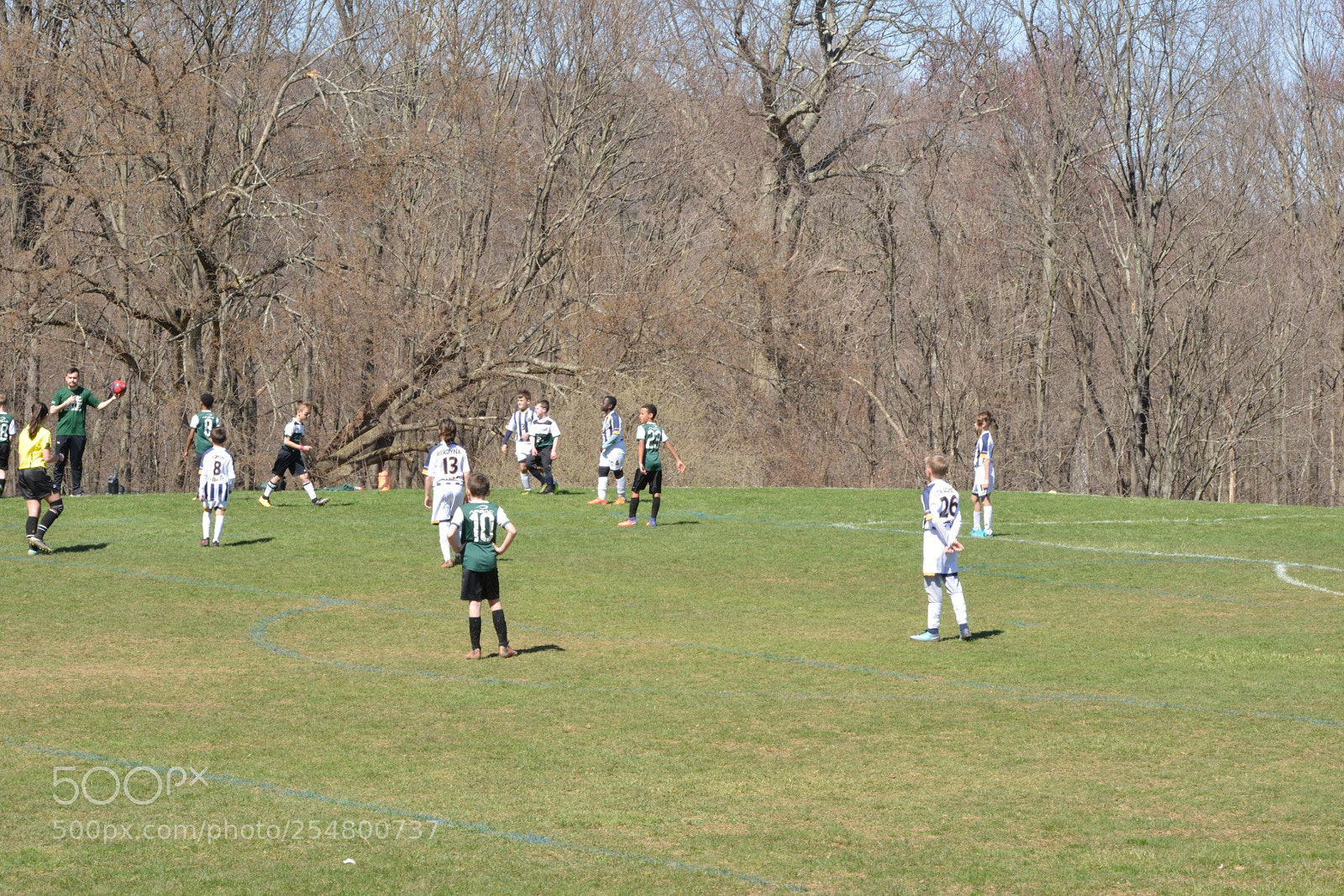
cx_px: 672
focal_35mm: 105
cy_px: 448
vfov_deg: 13.0
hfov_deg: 19.5
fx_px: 3920
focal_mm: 105
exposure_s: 1/160
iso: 900
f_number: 22
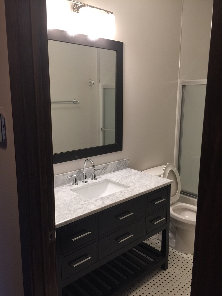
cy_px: 148
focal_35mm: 29
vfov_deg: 61.7
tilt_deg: -10.9
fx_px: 248
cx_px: 111
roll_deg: -0.6
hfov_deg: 48.2
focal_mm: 4.15
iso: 50
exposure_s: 1/30
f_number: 2.2
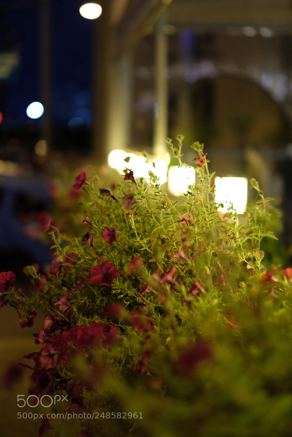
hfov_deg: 16.3
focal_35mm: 84
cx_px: 146
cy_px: 218
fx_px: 1022
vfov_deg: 24.2
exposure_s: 1/60
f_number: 1.2
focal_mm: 56
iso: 1000
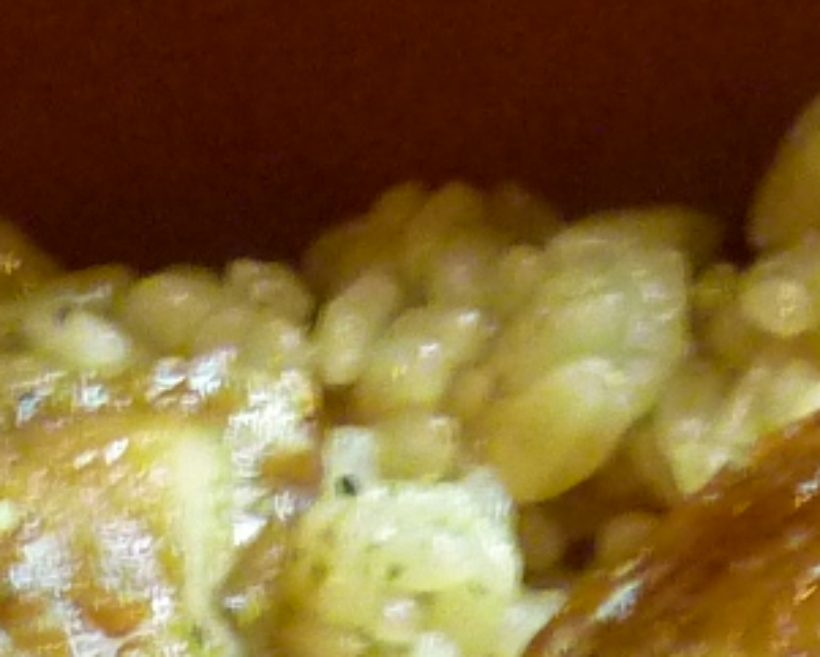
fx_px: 4030
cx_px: 177
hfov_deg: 11.6
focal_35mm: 166
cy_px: 1407
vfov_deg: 8.7
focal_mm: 4.1
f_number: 3.3
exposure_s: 1/10
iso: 400
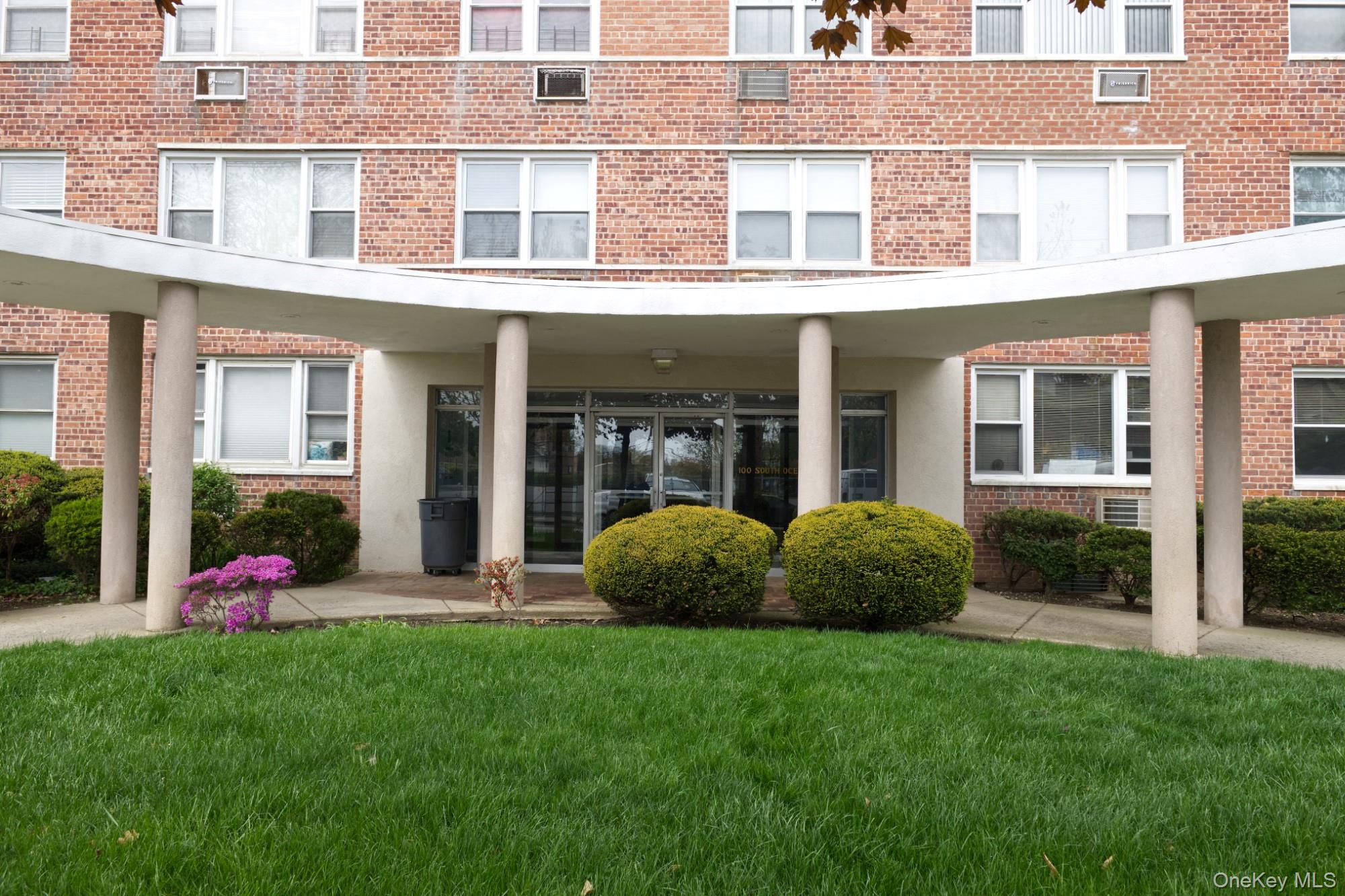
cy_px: 448
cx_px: 672
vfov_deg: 53.1
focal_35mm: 24
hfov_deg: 73.8
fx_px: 896
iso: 320
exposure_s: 1/500
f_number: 8
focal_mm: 24
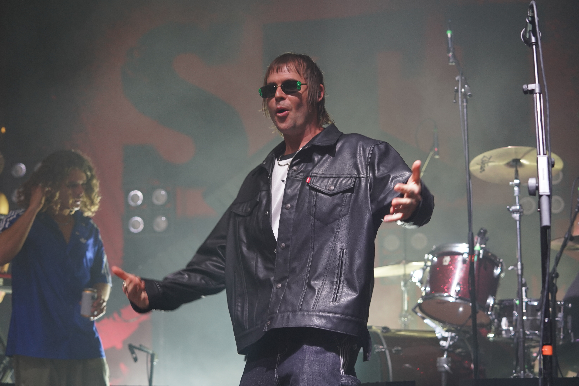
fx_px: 1126
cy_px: 193
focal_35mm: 70
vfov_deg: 19.5
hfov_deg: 28.8
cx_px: 290
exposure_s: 1/160
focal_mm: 70
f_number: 4
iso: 1000
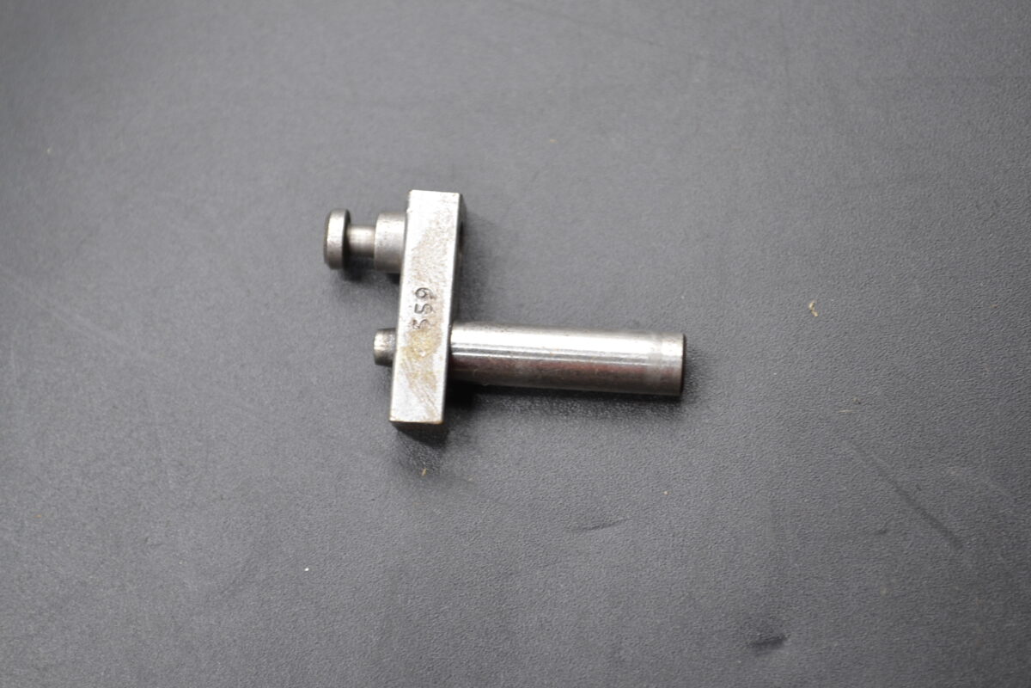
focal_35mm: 75
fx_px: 2148
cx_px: 516
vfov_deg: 18.2
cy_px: 344
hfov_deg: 27.0
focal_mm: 50
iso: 400
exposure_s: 1/30
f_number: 5.6
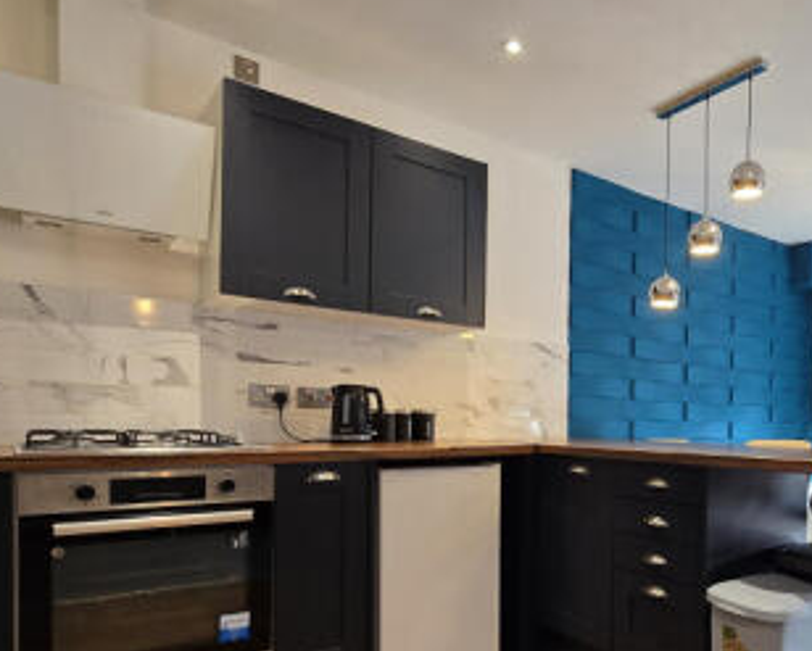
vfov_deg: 57.7
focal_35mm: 24
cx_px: 560
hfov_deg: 67.7
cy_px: 428
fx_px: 577
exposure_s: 1/50
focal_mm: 2.2
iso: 125
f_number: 2.2
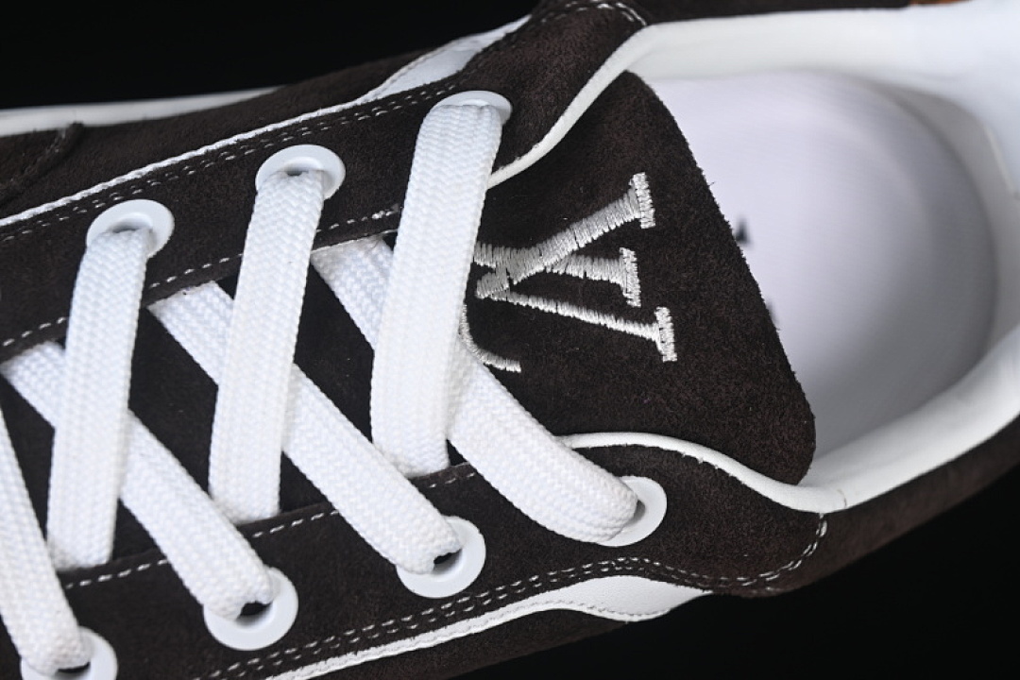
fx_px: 2125
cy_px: 340
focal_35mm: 75
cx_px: 510
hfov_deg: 27.0
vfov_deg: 18.2
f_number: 6.3
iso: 160
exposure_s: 1/50
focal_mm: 50
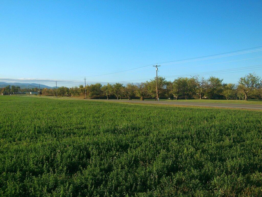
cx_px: 131
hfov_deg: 49.0
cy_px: 98
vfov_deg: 37.7
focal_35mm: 38
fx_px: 288
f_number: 3.6
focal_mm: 6.3
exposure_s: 1/160
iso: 80
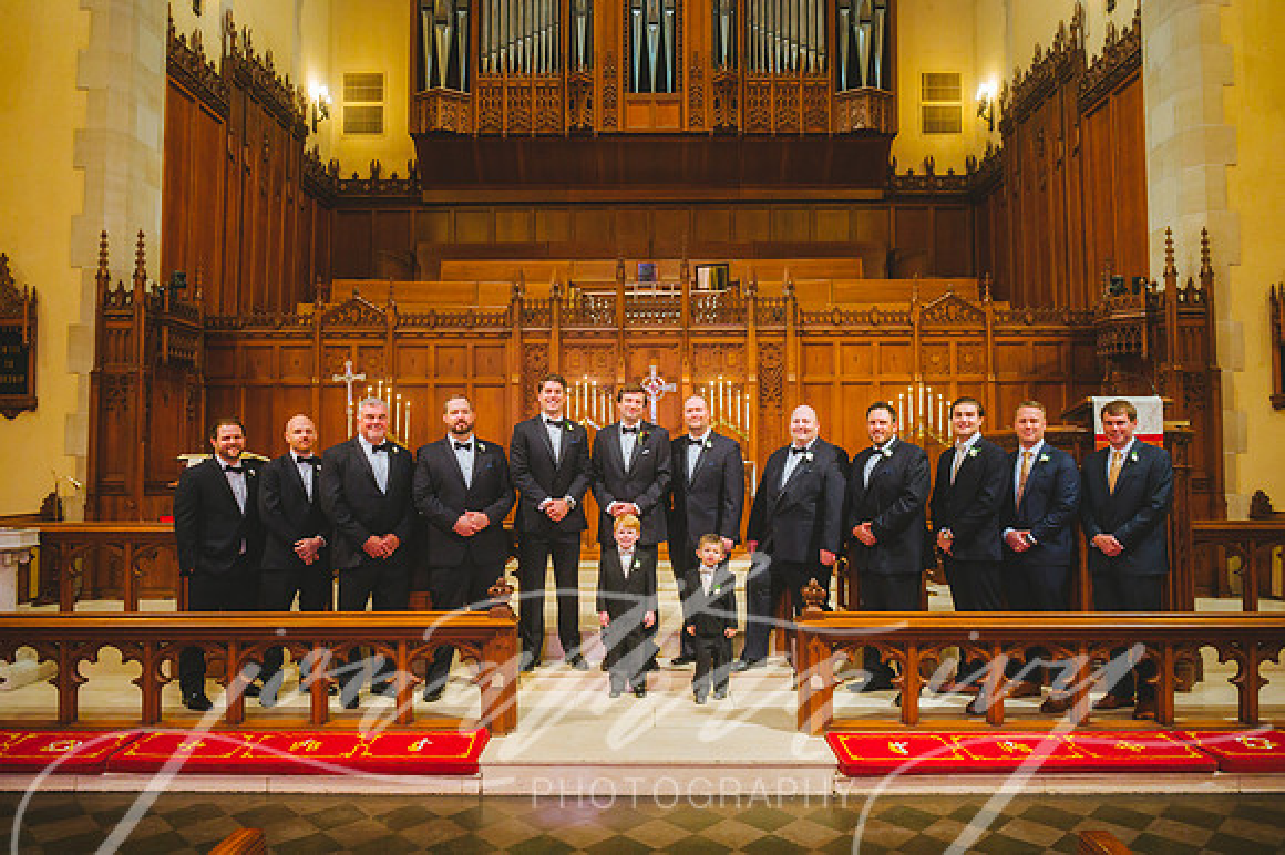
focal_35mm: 24
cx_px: 642
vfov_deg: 53.1
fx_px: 856
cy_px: 428
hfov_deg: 73.8
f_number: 4
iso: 2500
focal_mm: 24
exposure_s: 1/100
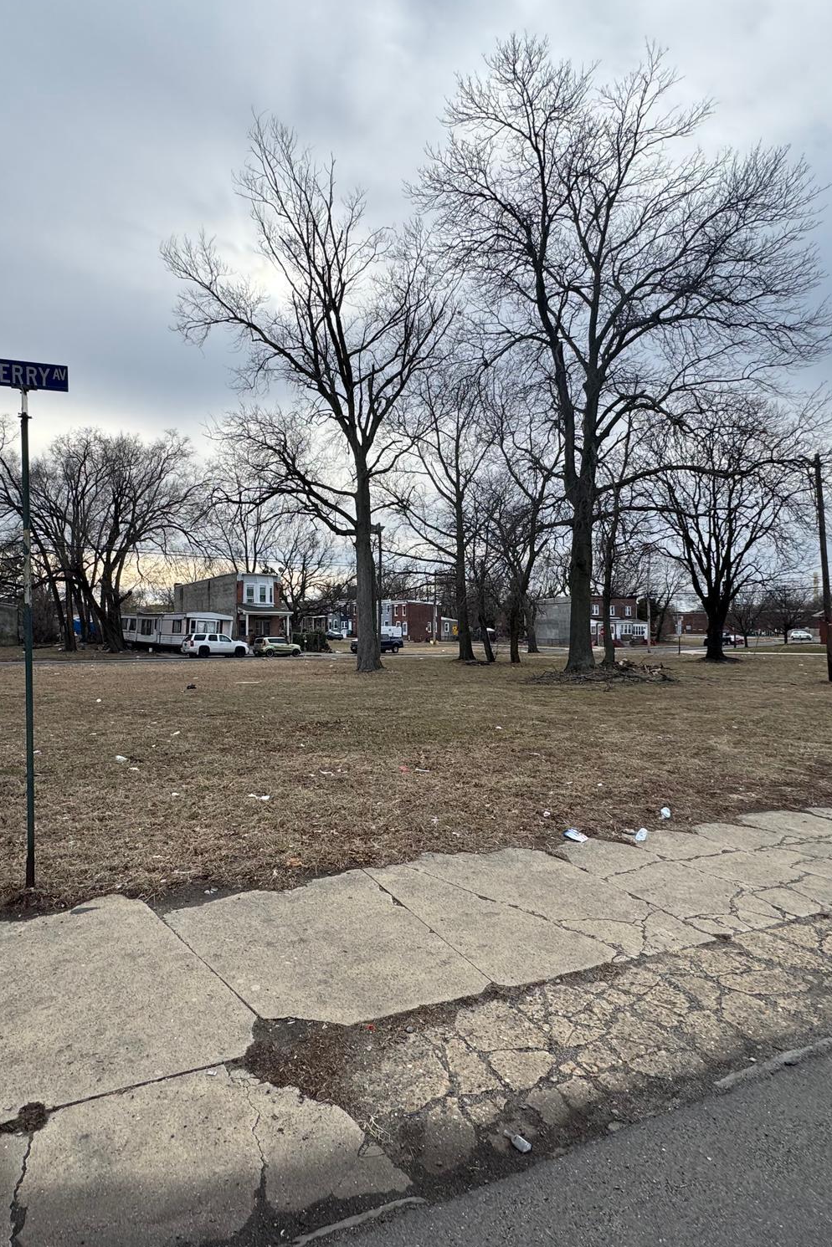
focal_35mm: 20
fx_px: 693
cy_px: 621
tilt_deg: +2.4
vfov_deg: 84.0
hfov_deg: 61.7
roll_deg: -0.7
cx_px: 358
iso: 50
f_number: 2.2
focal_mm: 2.22
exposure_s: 1/944
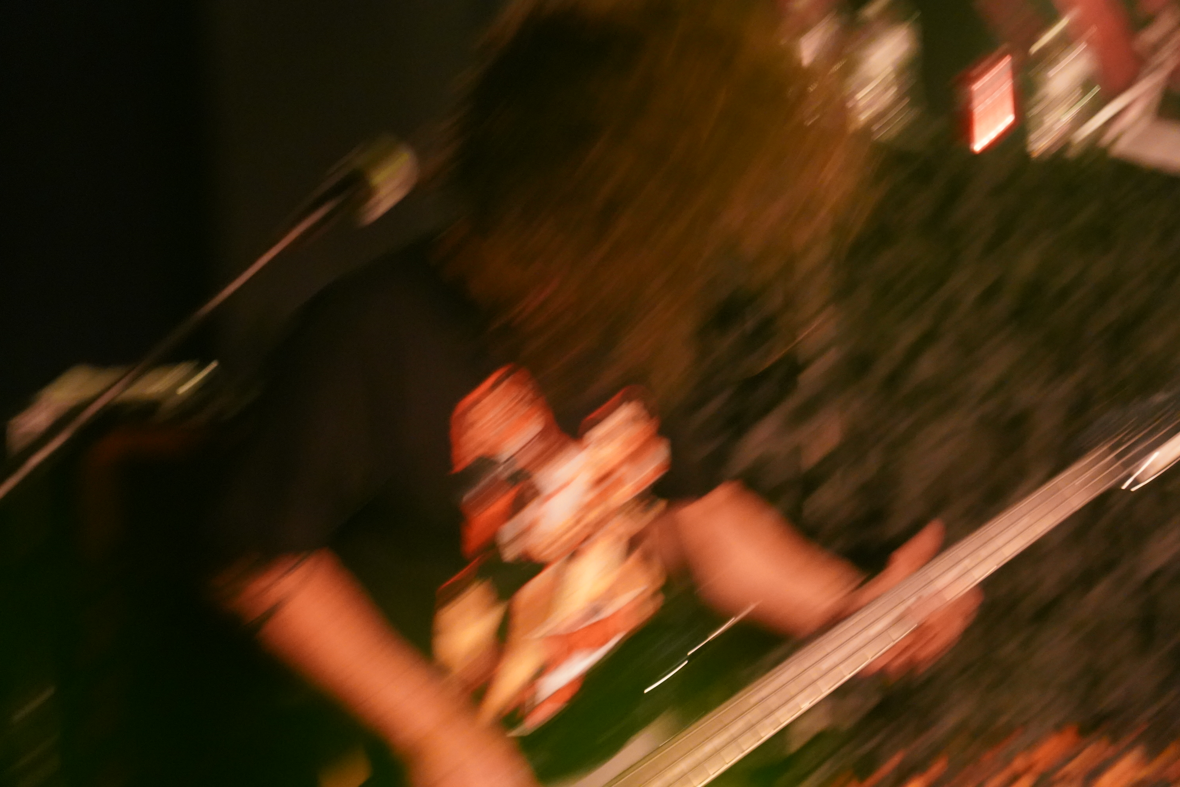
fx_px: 3441
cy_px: 394
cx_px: 590
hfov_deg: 19.5
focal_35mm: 105
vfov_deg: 13.0
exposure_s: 1/50
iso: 12800
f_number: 4
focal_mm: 105
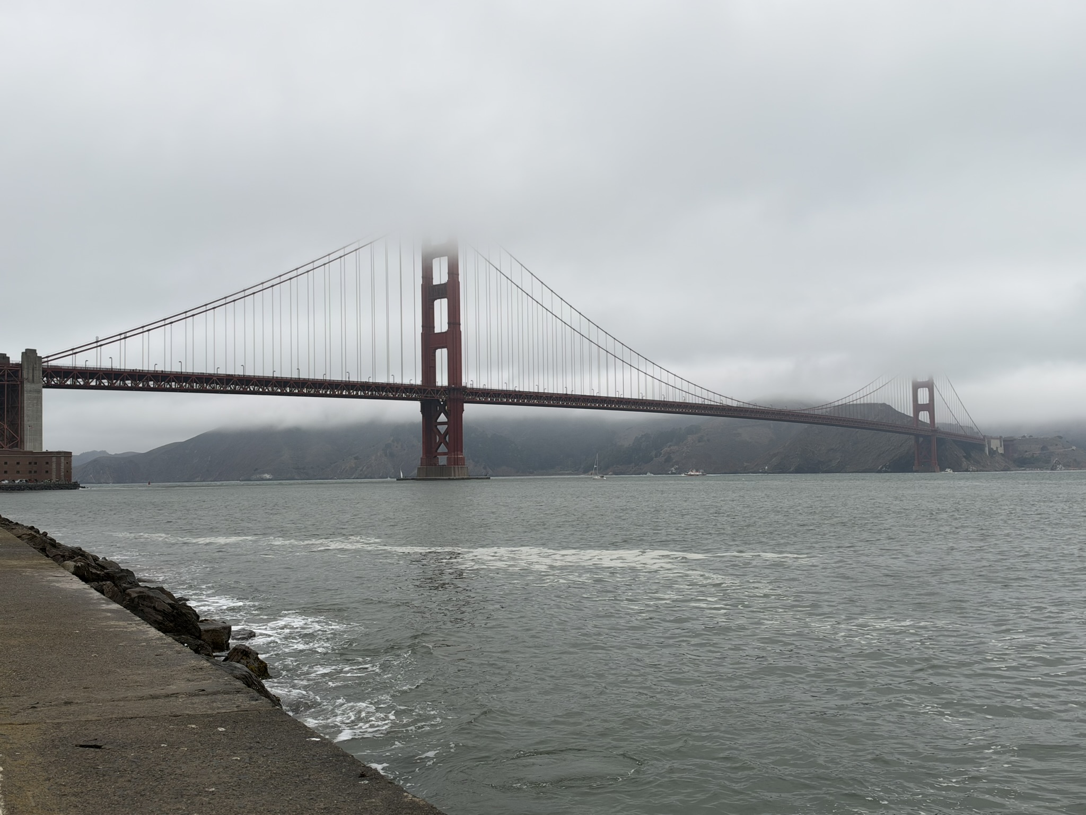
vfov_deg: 40.7
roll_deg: +0.9
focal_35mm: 35
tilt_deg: +3.3
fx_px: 1098
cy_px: 408
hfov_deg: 52.6
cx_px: 543
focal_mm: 6.93
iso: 64
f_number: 1.8
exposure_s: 1/4329
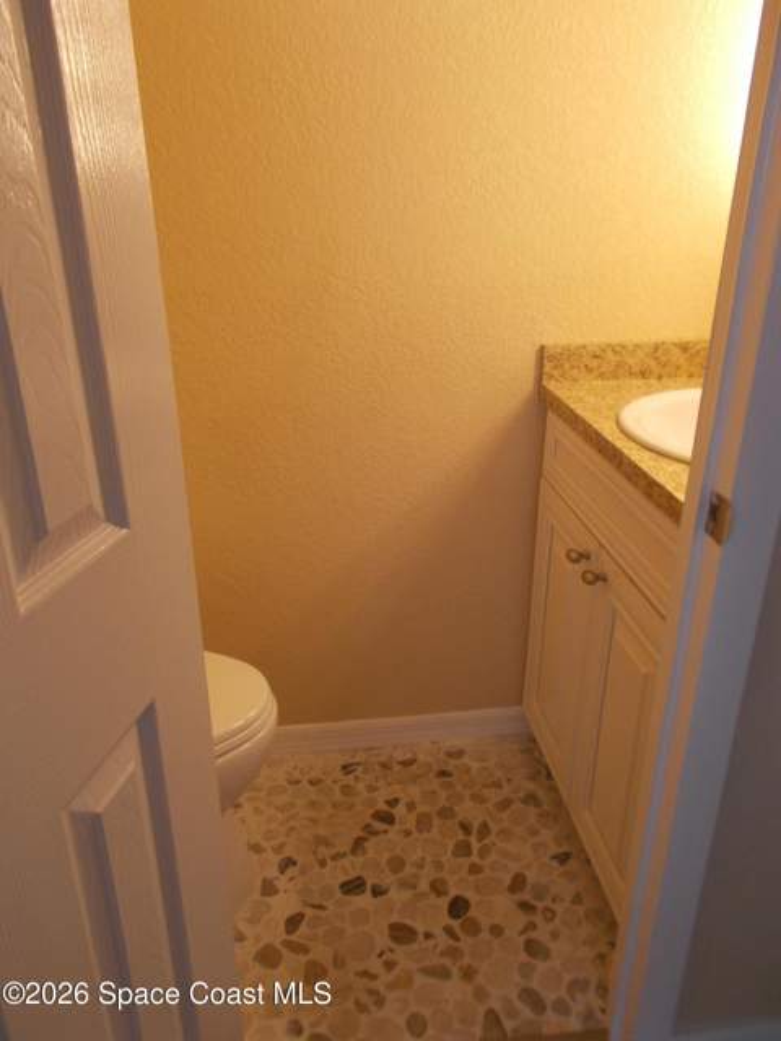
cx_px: 390
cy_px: 520
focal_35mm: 26
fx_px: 782
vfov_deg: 67.3
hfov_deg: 53.1
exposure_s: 1/30
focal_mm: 4.6
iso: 80
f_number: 3.2
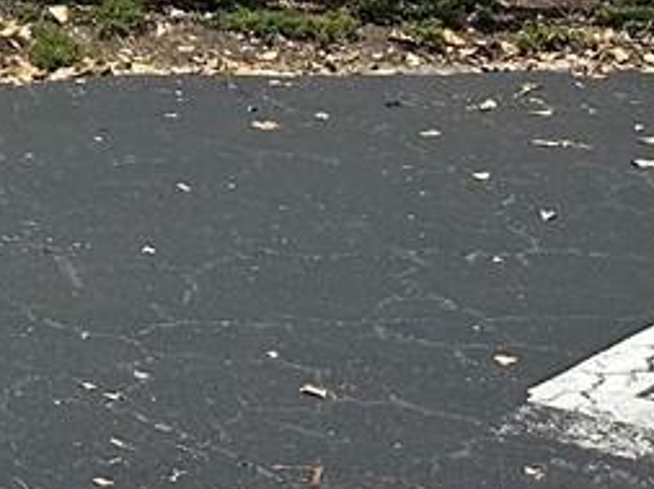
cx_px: -755
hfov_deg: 11.4
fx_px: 2868
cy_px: -634
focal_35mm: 152
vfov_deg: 8.9
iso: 80
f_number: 1.78
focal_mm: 6.86
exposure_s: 1/6211
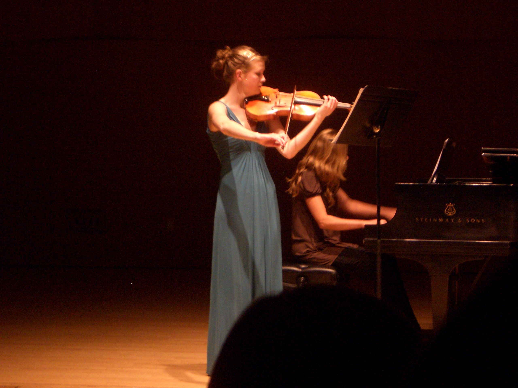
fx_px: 1571
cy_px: 194
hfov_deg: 18.7
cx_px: 259
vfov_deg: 14.1
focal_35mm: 105
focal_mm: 17.4
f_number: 4.8
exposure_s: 1/8
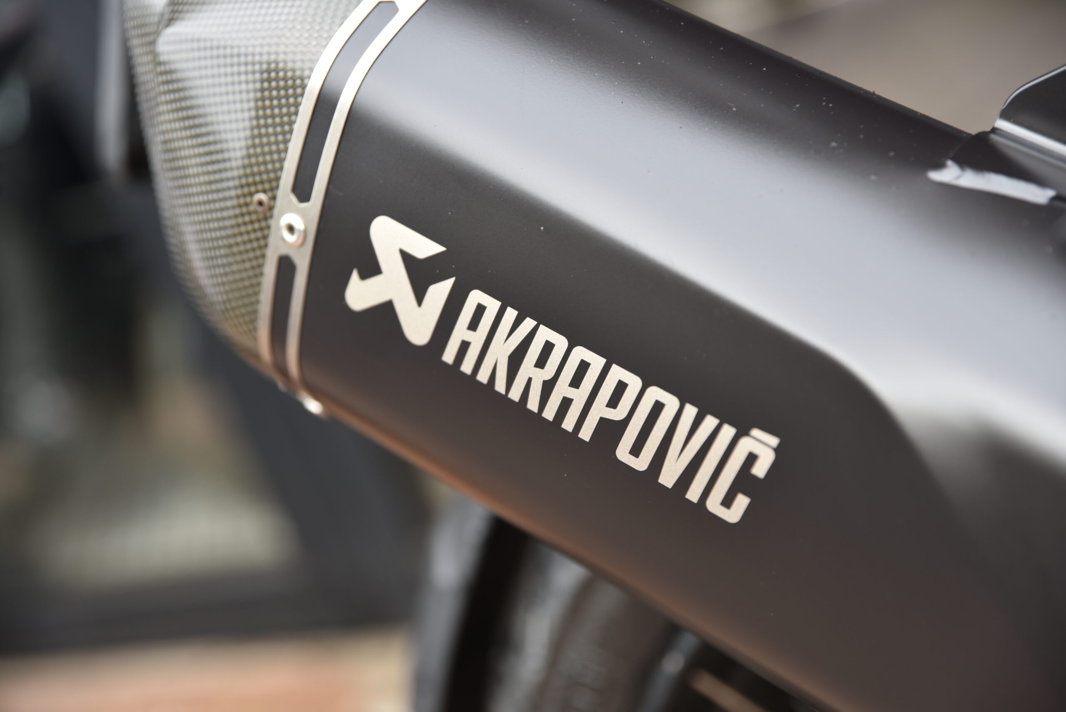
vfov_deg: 19.5
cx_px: 533
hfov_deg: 28.8
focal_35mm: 70
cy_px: 356
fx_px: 2073
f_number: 3.2
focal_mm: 70
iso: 100
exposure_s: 1/60
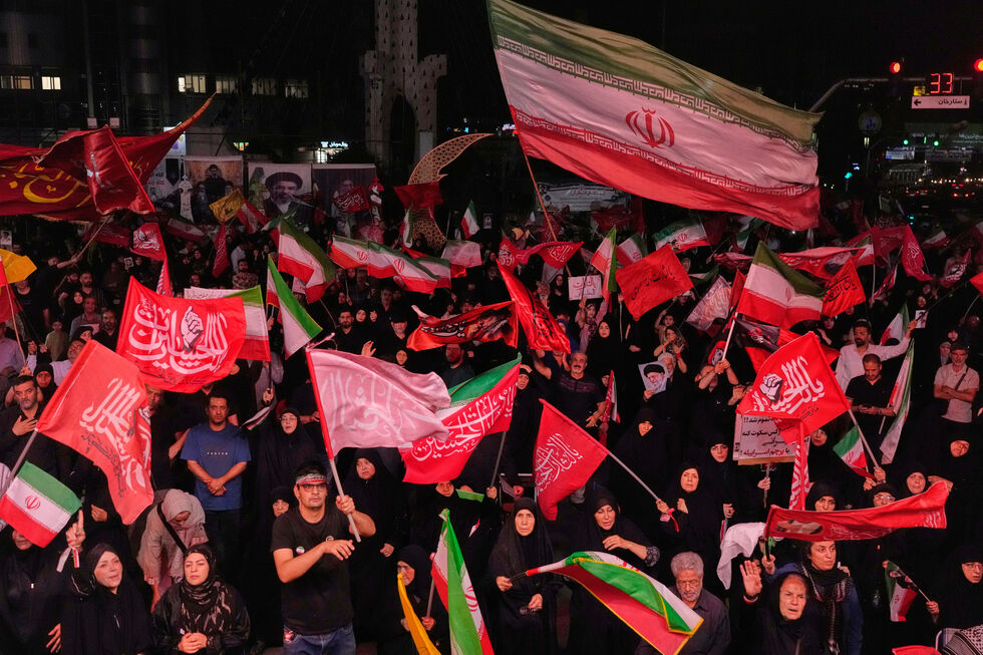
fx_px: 955
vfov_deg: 37.8
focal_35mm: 35
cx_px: 492
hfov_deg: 54.4
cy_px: 328
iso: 3200
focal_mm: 35
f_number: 4
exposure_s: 1/1000
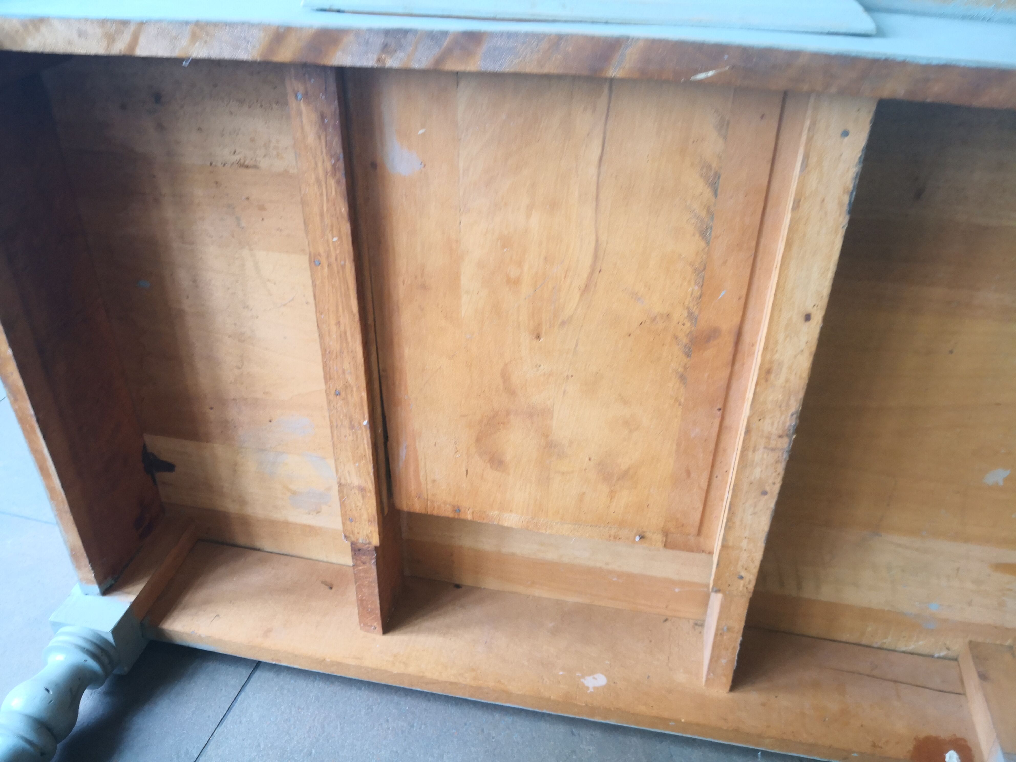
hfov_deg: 65.3
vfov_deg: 51.4
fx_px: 792
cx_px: 508
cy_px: 381
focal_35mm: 27
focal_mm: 3.95
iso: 125
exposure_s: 1/33.3
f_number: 1.6
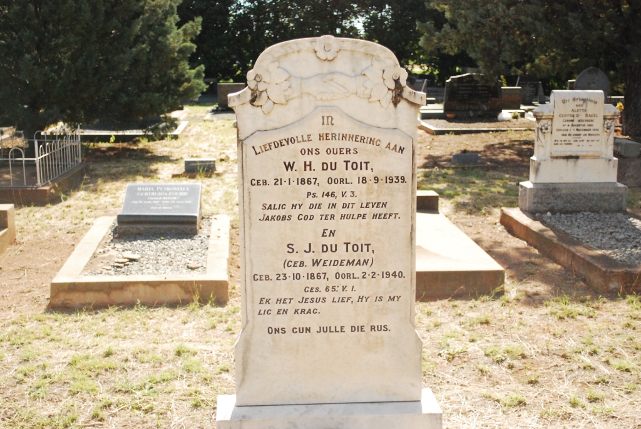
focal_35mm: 48
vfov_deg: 28.1
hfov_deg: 41.1
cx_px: 320
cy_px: 214
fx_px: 855
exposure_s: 1/4000
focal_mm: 32
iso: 1600
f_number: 5
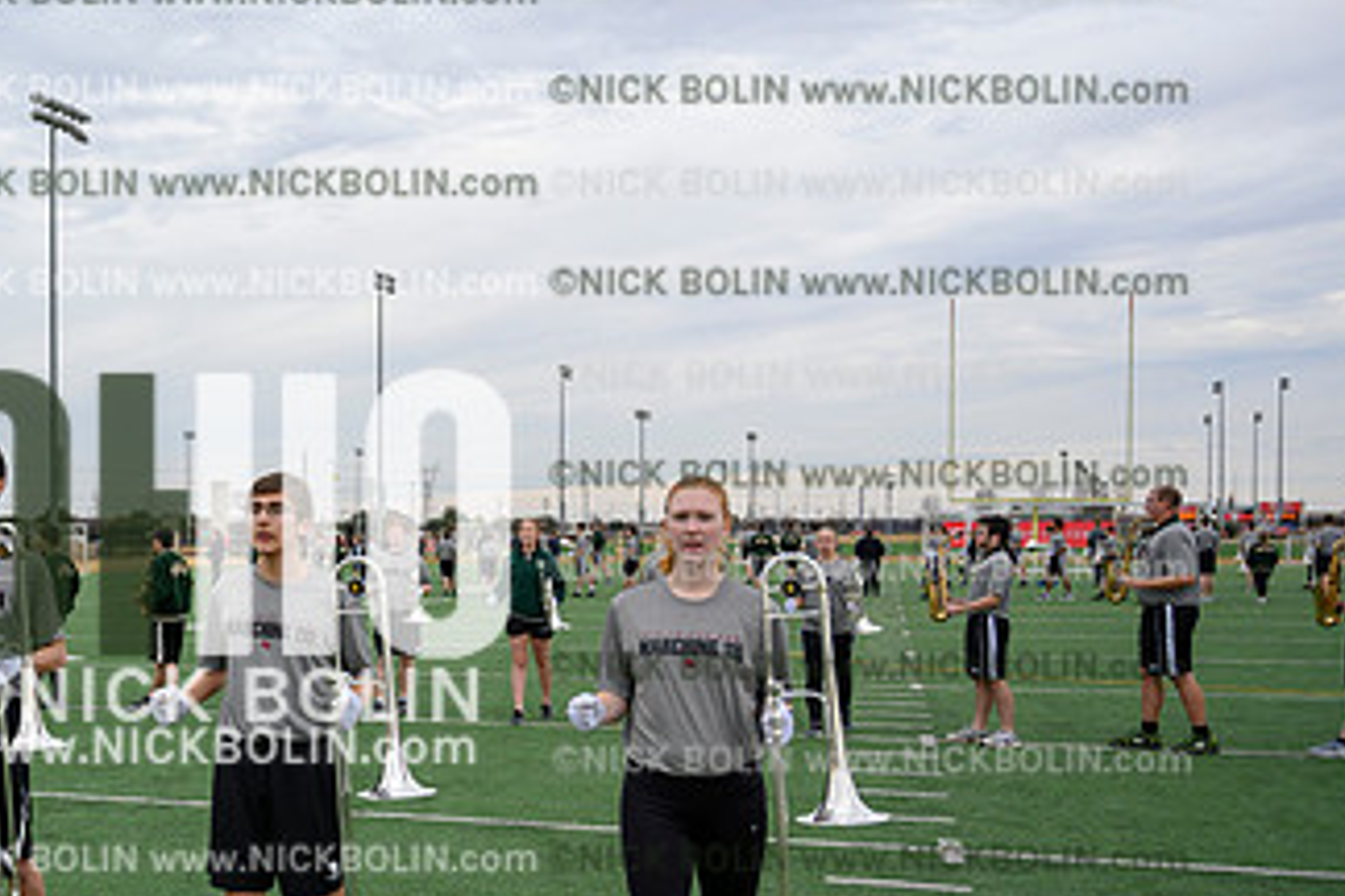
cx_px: 216
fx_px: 1606
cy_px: 570
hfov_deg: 42.8
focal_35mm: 43
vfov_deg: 31.0
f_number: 4
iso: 200
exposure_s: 1/400
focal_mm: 24
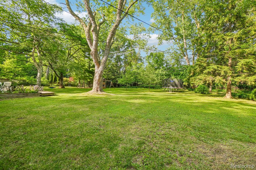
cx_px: 128
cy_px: 85
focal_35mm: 15
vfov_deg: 77.3
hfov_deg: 100.4
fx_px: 107
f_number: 8
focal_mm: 10
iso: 100
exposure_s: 1/30
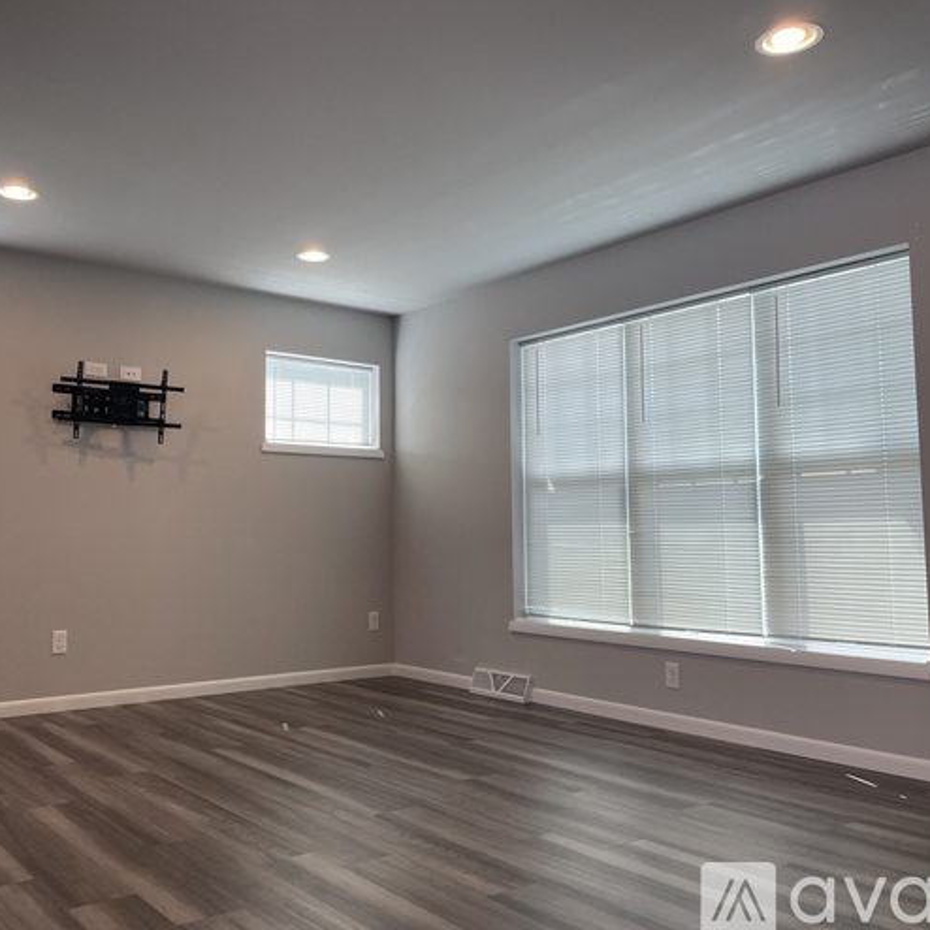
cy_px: 467
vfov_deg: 52.5
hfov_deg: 52.2
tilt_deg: +5.6
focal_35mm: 31
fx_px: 942
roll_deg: +0.8
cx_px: 377
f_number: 1.6
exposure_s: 1/120
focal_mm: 4.2
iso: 64
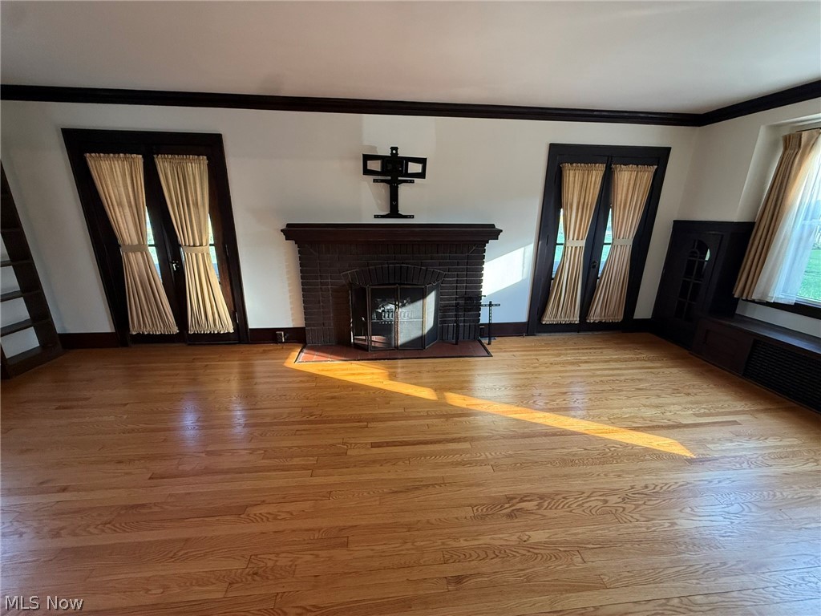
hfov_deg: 102.1
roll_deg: -1.2
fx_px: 332
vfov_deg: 85.7
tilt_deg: -15.5
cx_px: 410
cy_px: 308
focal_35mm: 14
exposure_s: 1/120
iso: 250
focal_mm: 2.22
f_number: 2.2
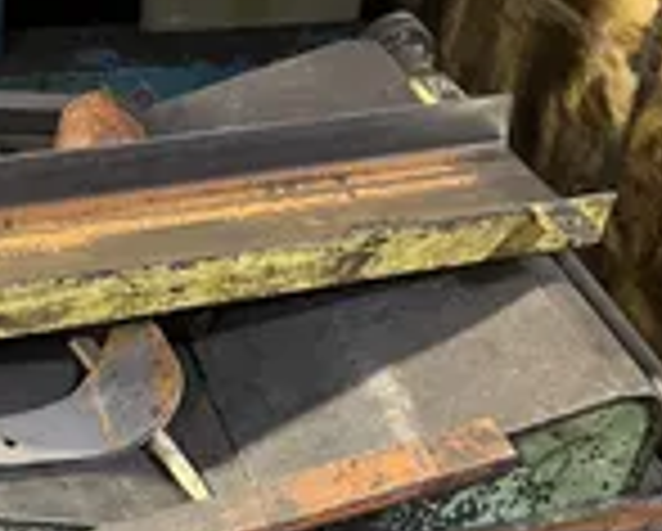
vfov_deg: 21.3
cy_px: 549
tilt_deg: -45.9
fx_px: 1354
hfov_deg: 26.8
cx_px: 99
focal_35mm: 69
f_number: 1.5
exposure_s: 1/30
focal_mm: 5.7
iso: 500
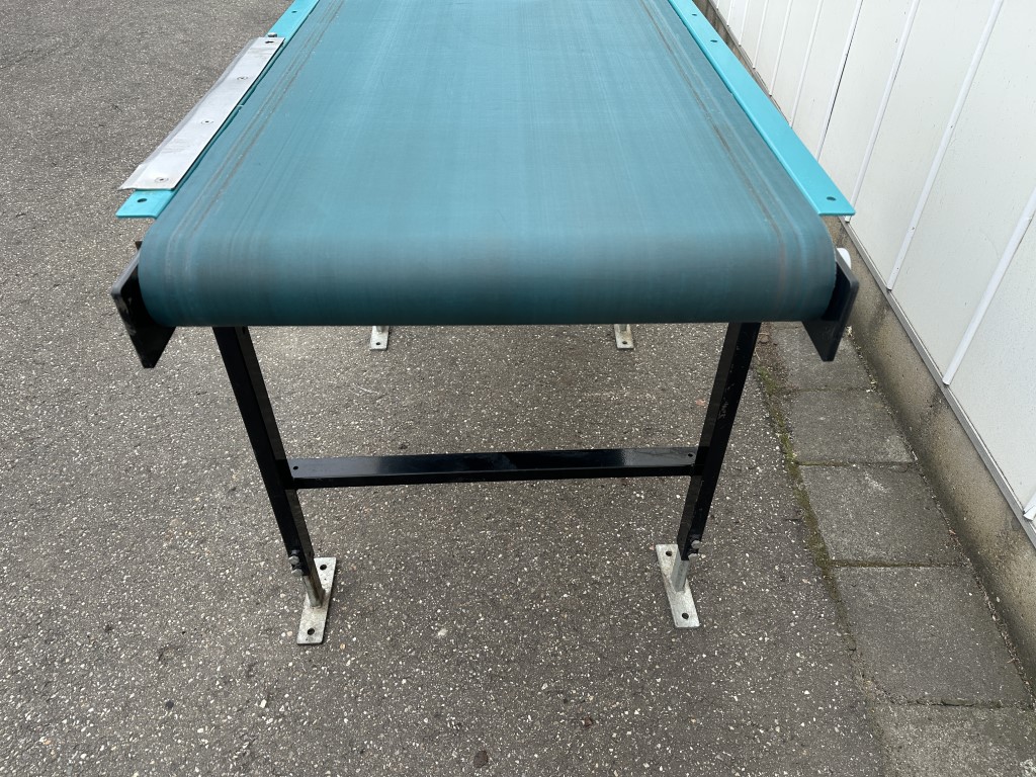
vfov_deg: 56.8
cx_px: 518
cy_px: 388
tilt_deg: -41.1
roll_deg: +0.1
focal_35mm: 24
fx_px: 718
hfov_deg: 71.6
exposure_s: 1/1095
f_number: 1.78
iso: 80
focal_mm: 6.86
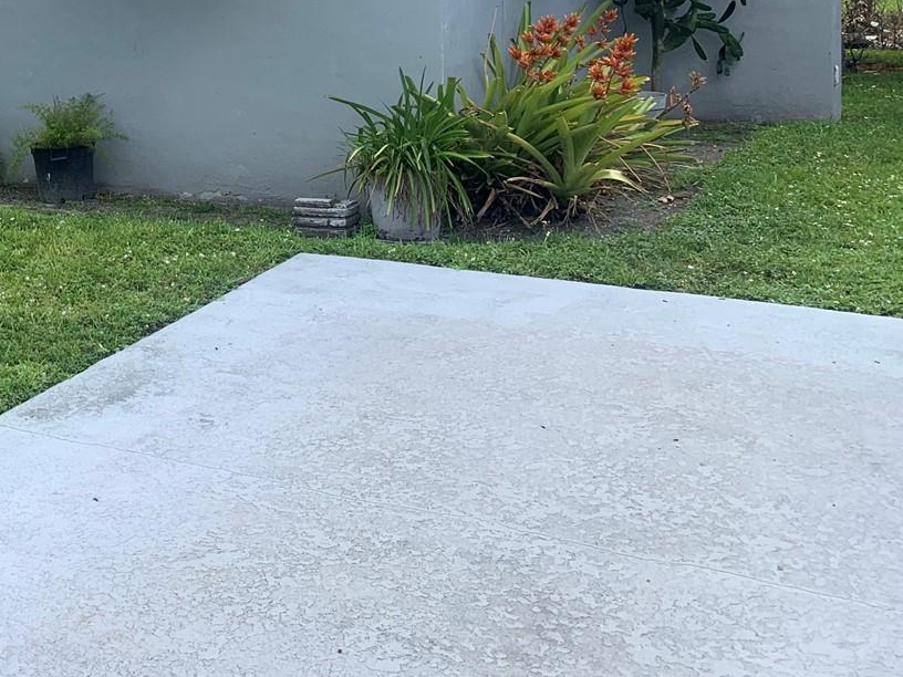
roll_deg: +1.2
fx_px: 1330
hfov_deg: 34.6
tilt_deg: -3.6
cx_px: 35
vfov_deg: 27.1
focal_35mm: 51
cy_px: 14
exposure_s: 1/1250
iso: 25
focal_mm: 4.25
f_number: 1.8
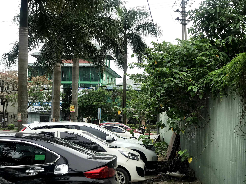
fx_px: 405
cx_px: 123
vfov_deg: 25.7
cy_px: 92
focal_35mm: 57
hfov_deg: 33.8
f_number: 2.8
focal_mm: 6.6
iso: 20
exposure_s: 1/361
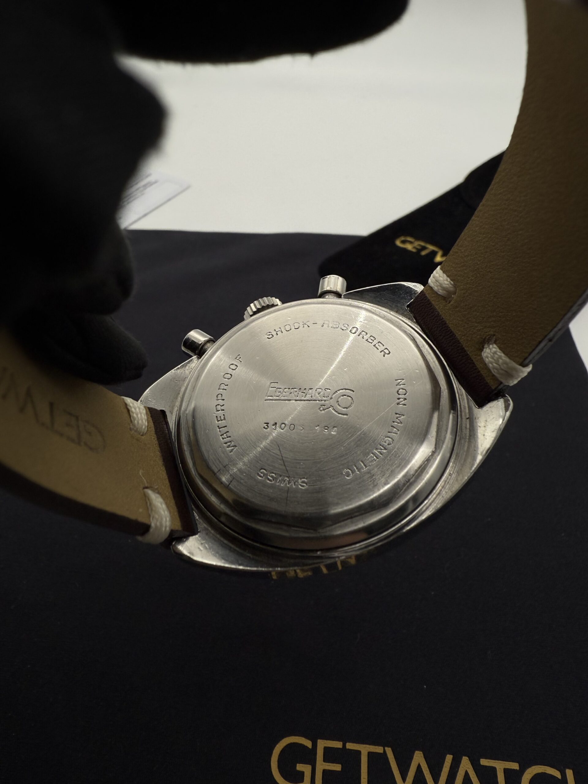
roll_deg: +0.9
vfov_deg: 71.6
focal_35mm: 24
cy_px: 392
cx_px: 294
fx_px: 544
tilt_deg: -43.6
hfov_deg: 56.8
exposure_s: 1/662
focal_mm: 2.22
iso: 40
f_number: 2.2
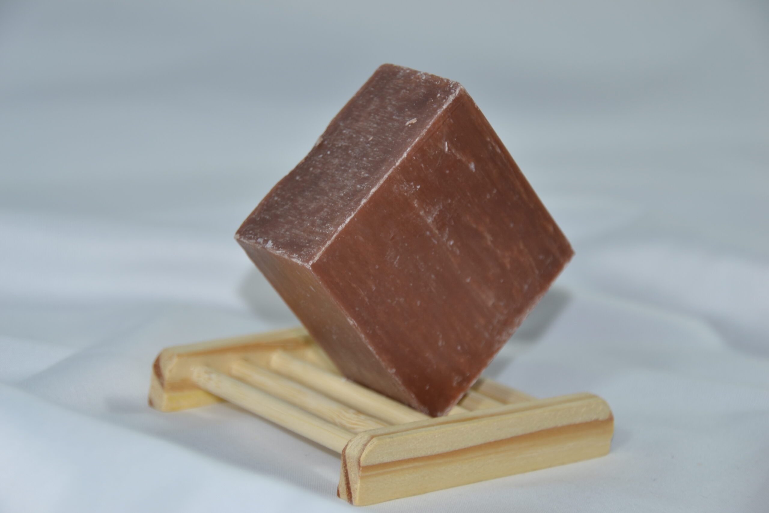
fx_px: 2243
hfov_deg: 19.5
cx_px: 384
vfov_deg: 13.0
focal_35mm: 105
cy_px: 256
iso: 100
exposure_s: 1/60
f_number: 6.3
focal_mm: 70
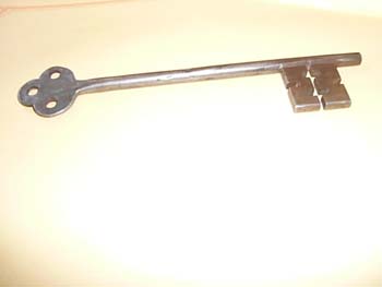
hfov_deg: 52.6
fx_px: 387
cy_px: 144
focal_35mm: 35
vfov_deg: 40.7
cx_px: 191
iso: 800
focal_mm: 5.2
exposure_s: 1/1600
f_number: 5
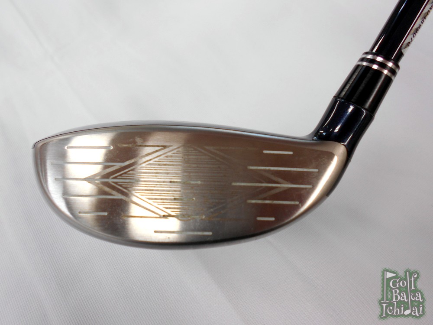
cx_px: 216
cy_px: 162
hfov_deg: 67.3
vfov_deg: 53.1
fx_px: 325
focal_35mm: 26
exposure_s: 1/30
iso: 100
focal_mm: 4.6
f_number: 3.2
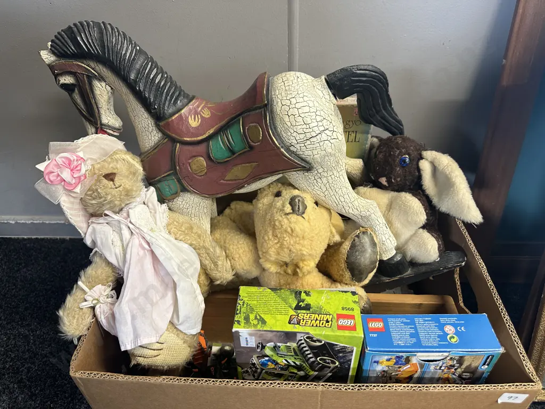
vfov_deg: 56.8
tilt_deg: -36.5
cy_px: 204
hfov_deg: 71.6
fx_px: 378
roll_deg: +2.5
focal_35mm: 24
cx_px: 272
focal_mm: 6.86
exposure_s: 1/50
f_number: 1.78
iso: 160
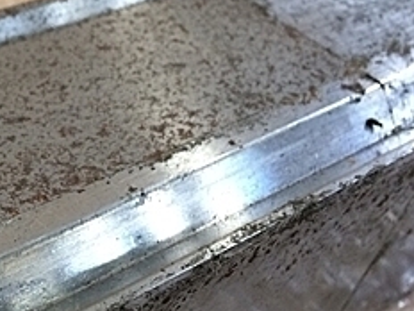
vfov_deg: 18.3
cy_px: 229
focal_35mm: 80
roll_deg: -9.6
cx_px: -114
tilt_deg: -41.9
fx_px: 957
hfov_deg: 22.1
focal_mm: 4.15
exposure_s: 1/30
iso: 64
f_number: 2.2
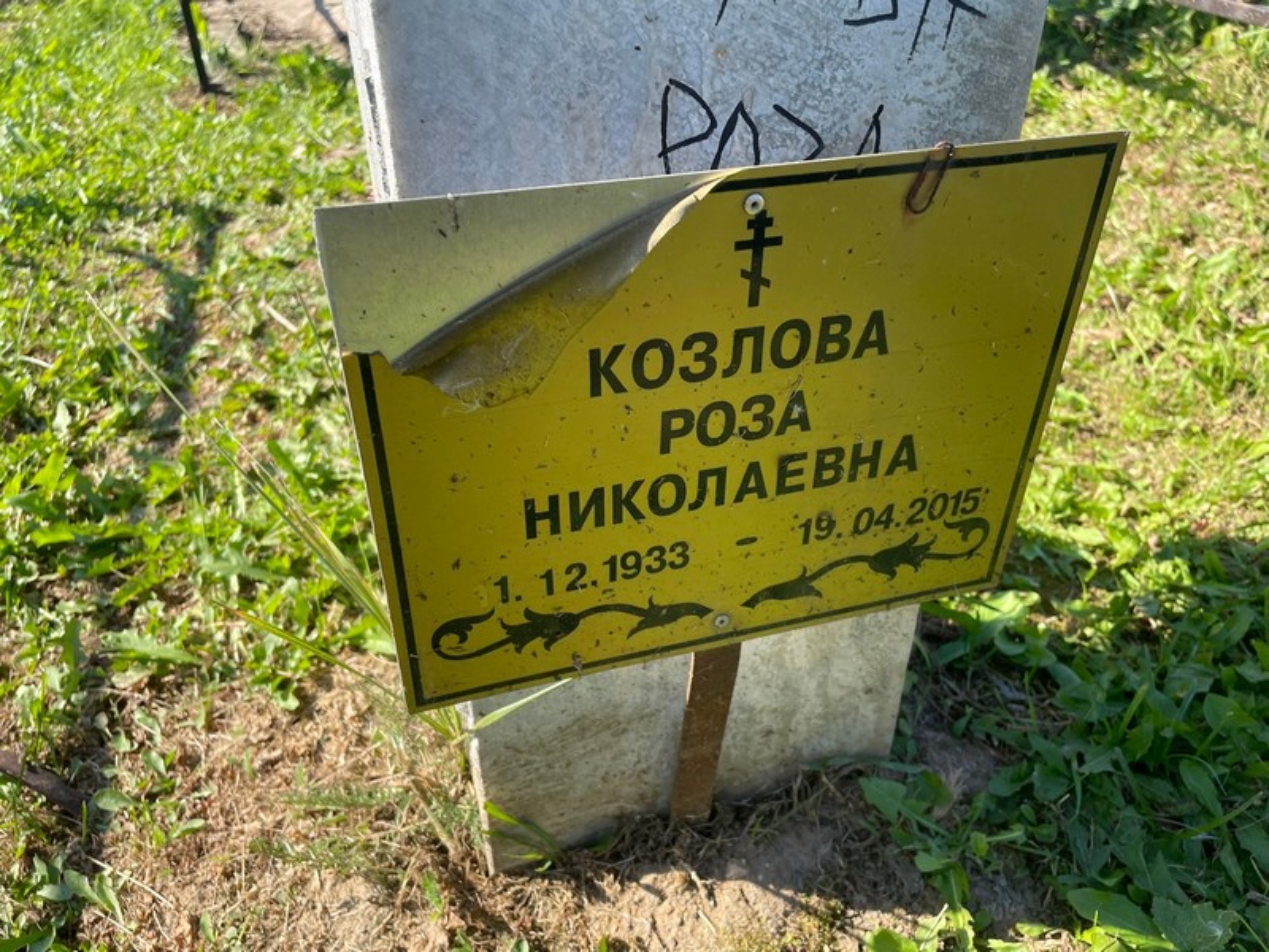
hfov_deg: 67.3
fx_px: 953
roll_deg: -1.6
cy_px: 476
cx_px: 634
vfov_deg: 53.1
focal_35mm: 26
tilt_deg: -35.5
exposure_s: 1/972
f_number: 1.6
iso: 32
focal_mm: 4.2
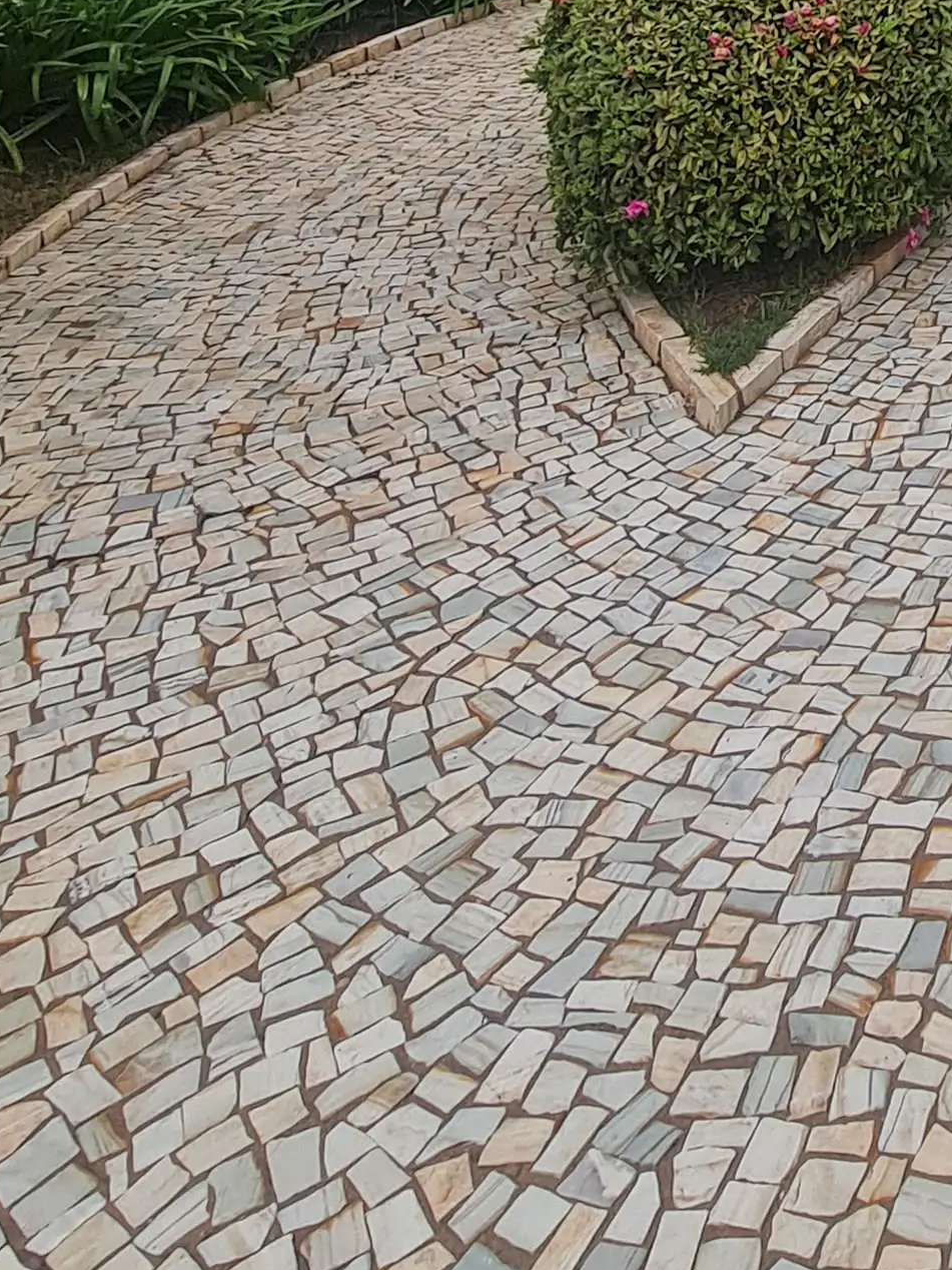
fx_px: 1503
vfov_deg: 36.4
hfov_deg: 27.8
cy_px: -218
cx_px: 1302
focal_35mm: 41
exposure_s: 1/120
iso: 64
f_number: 2.2
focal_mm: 2.2
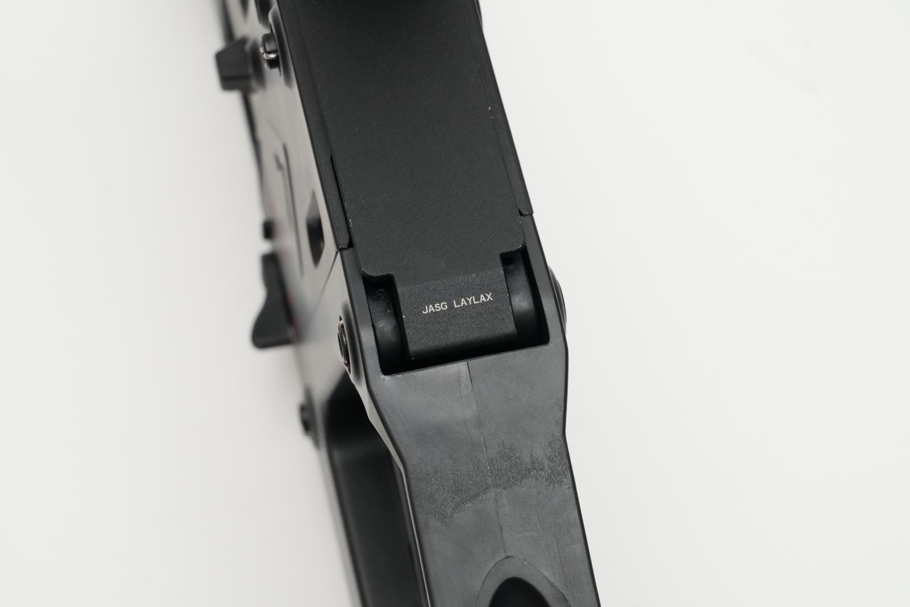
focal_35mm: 105
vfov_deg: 13.0
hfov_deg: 19.5
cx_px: 455
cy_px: 304
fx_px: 2654
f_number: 16
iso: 3200
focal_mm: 105
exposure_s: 1/60
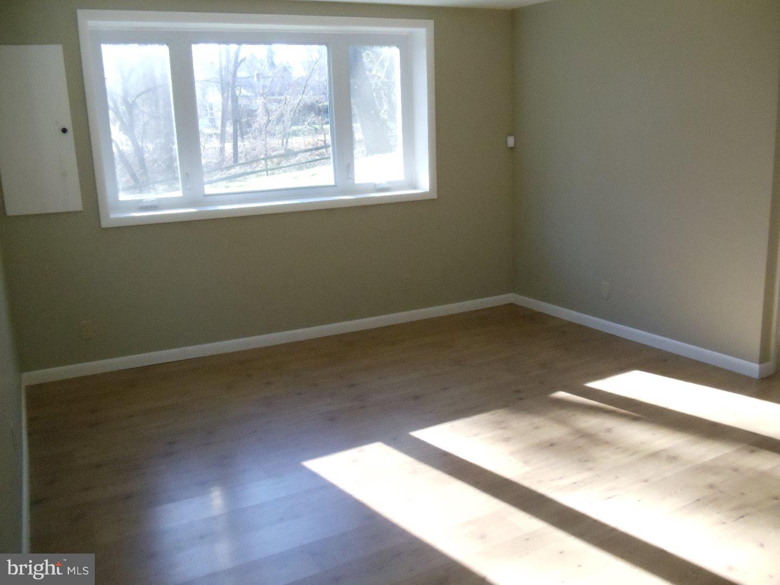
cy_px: 292
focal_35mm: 44
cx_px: 390
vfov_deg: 32.9
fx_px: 991
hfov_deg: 42.9
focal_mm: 6
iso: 800
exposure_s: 1/250
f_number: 3.5
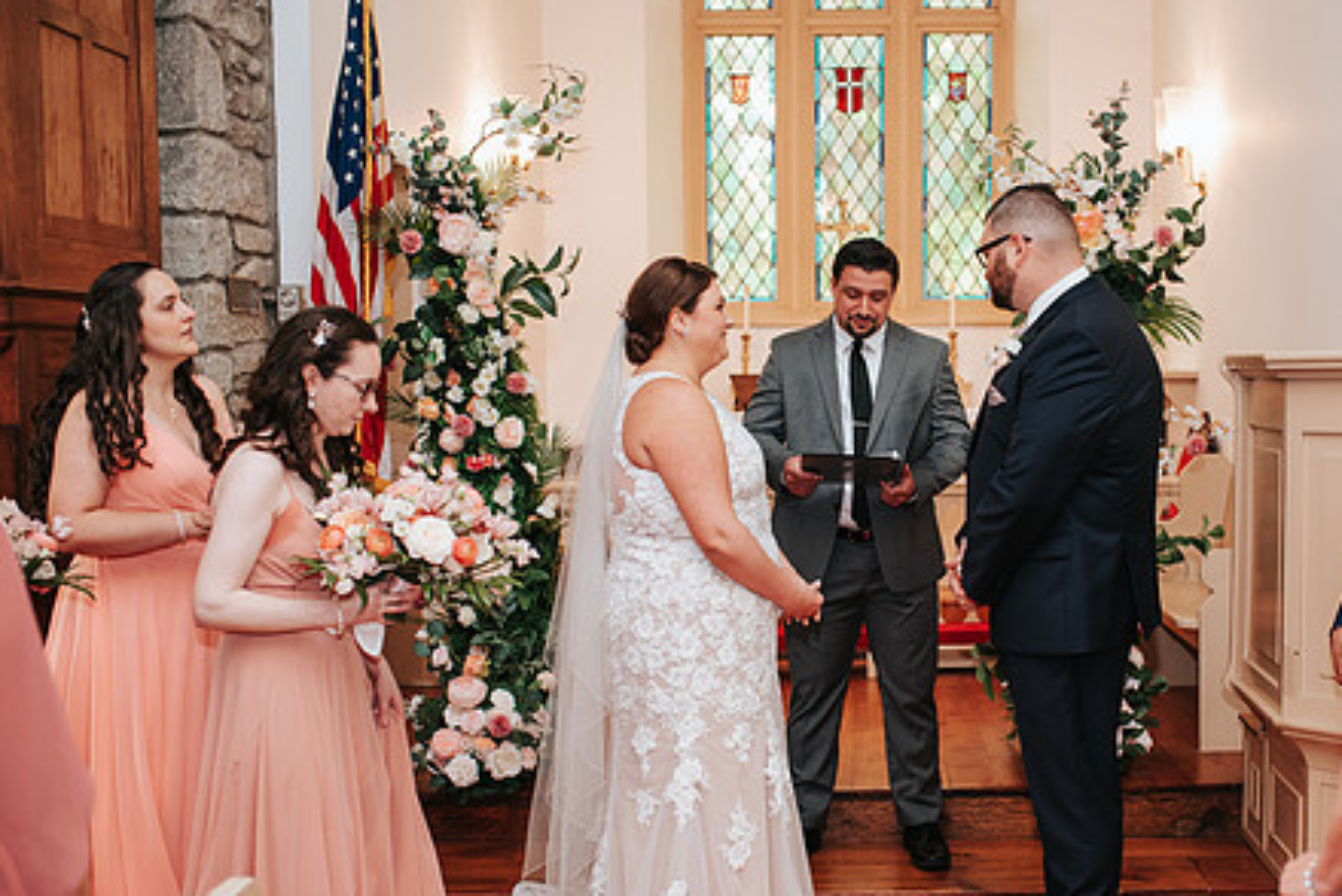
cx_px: 857
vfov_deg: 28.6
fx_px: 1753
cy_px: 523
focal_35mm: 47
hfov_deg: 41.5
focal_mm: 35
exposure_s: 1/200
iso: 1000
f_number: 2.8
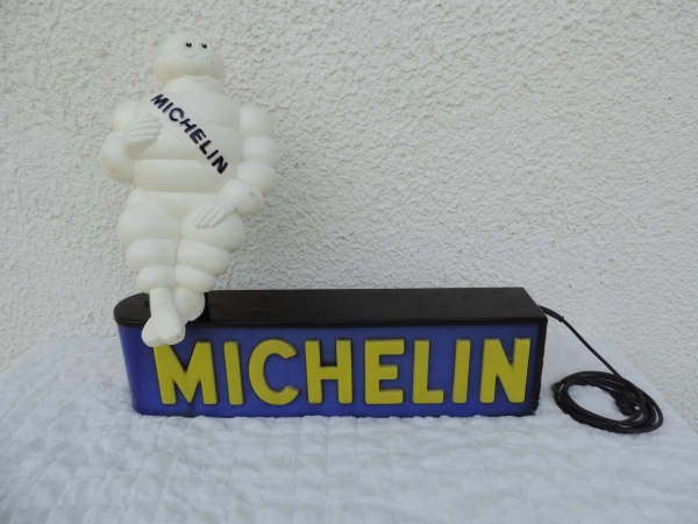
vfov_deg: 56.8
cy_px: 262
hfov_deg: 71.6
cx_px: 349
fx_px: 484
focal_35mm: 24
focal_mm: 4.3
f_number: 3
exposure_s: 1/640
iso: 80
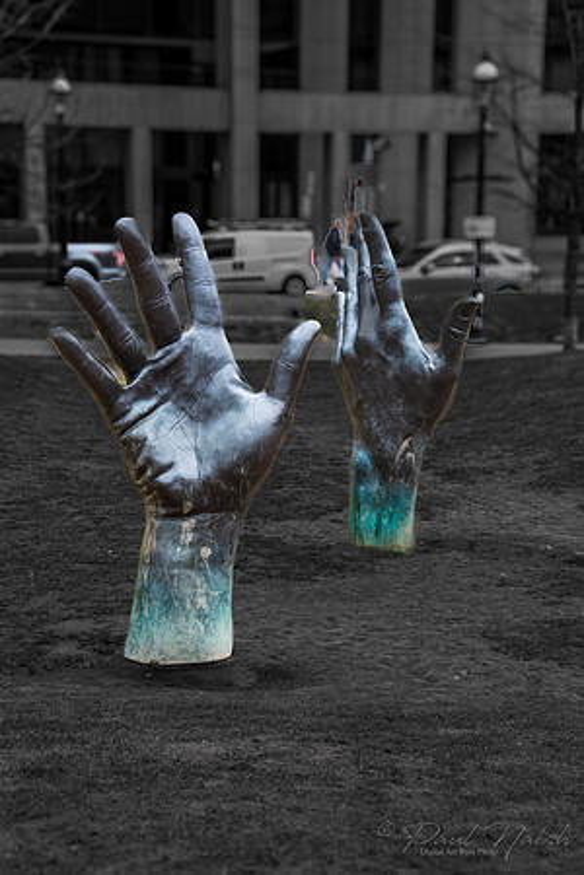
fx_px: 2190
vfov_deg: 22.6
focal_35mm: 90
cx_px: 292
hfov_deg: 15.2
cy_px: 438
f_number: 18
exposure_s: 1/125
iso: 1100
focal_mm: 90
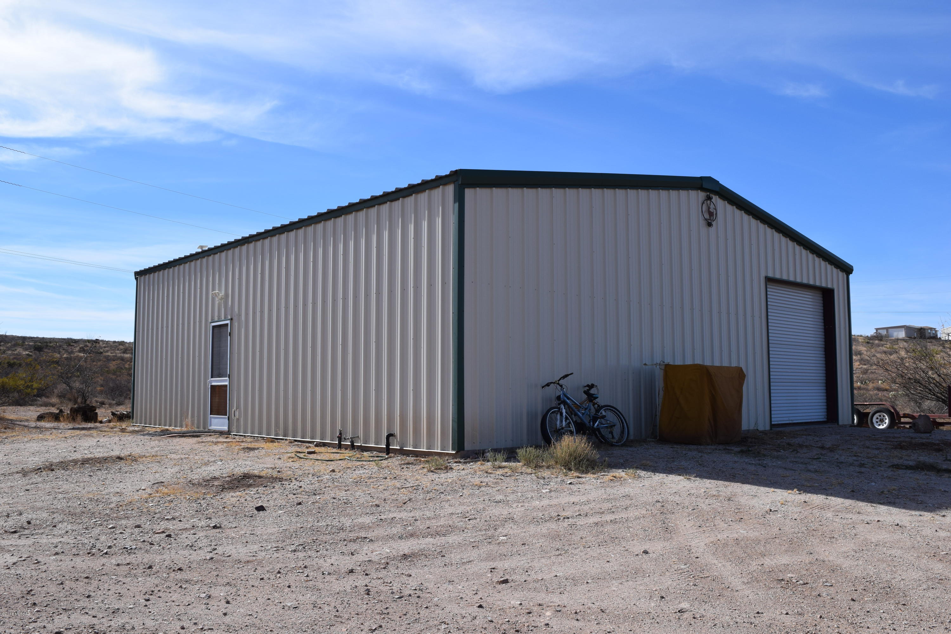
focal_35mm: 32
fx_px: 832
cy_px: 317
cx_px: 476
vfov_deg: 41.7
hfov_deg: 59.5
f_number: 10
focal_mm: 21
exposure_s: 1/400
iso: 200
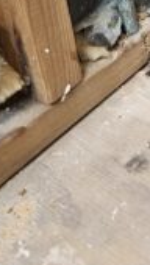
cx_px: 214
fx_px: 416
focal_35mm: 59
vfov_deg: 34.2
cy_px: 48
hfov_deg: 18.5
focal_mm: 5.4
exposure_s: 1/60
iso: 640
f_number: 1.8
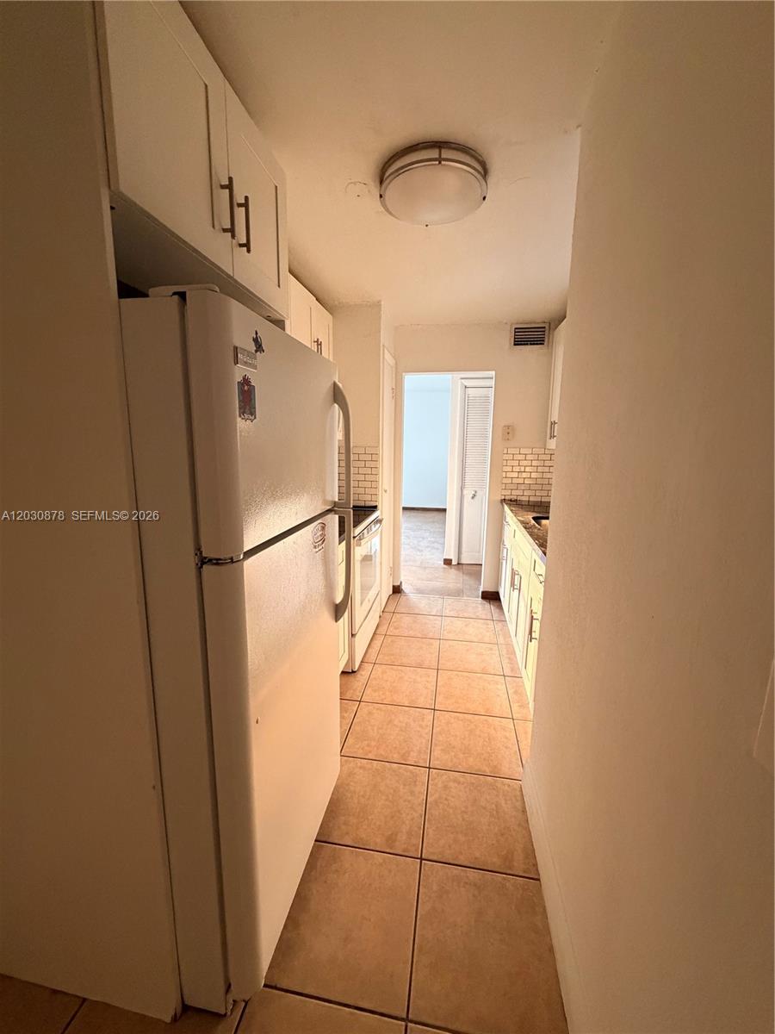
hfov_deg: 85.7
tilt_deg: -10.0
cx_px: 388
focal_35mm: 14
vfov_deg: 102.1
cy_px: 517
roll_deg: -0.5
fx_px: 418
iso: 640
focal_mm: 2.22
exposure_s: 1/60
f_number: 2.2
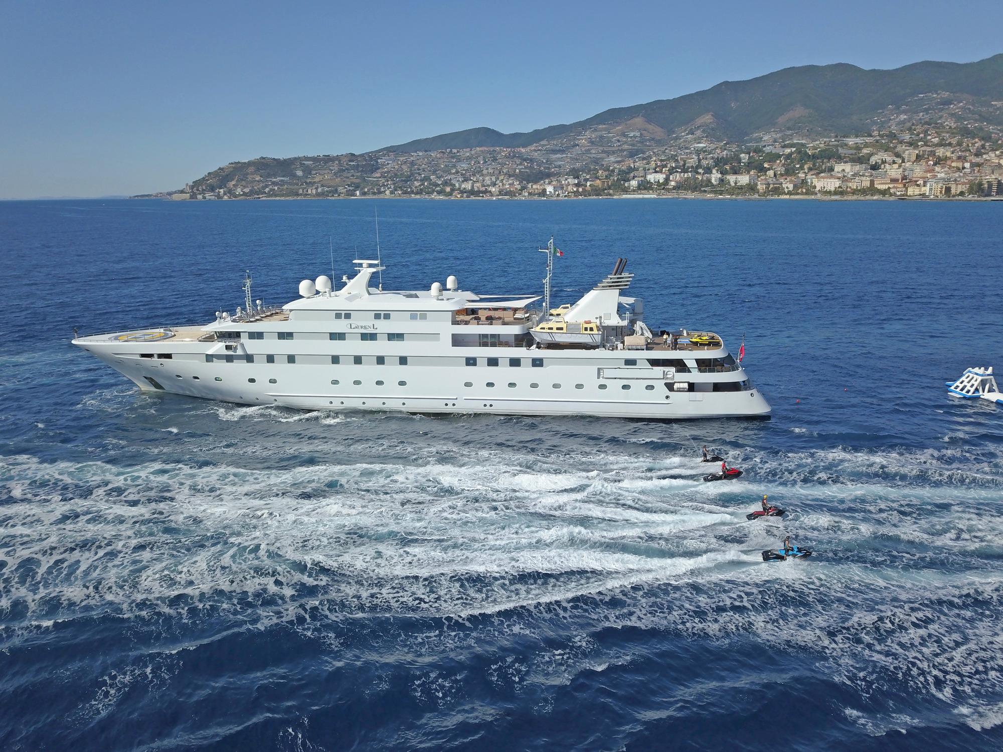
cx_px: 502
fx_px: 753
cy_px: 376
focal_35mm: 26
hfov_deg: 67.3
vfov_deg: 53.1
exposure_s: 1/1250
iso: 100
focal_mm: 4.73
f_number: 2.2
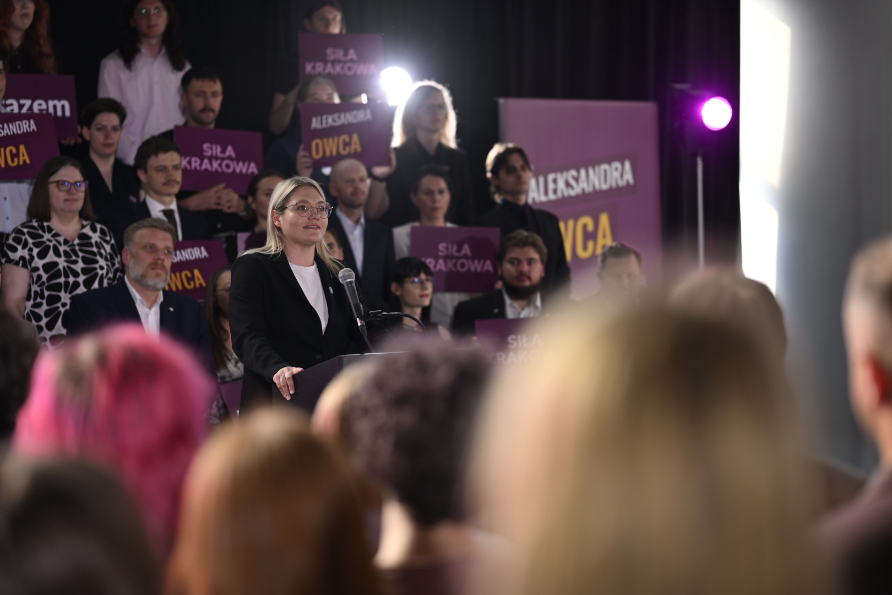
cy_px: 298
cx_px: 446
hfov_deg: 23.9
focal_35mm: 85
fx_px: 2106
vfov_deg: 16.1
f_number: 1.8
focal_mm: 85
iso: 160
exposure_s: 1/640
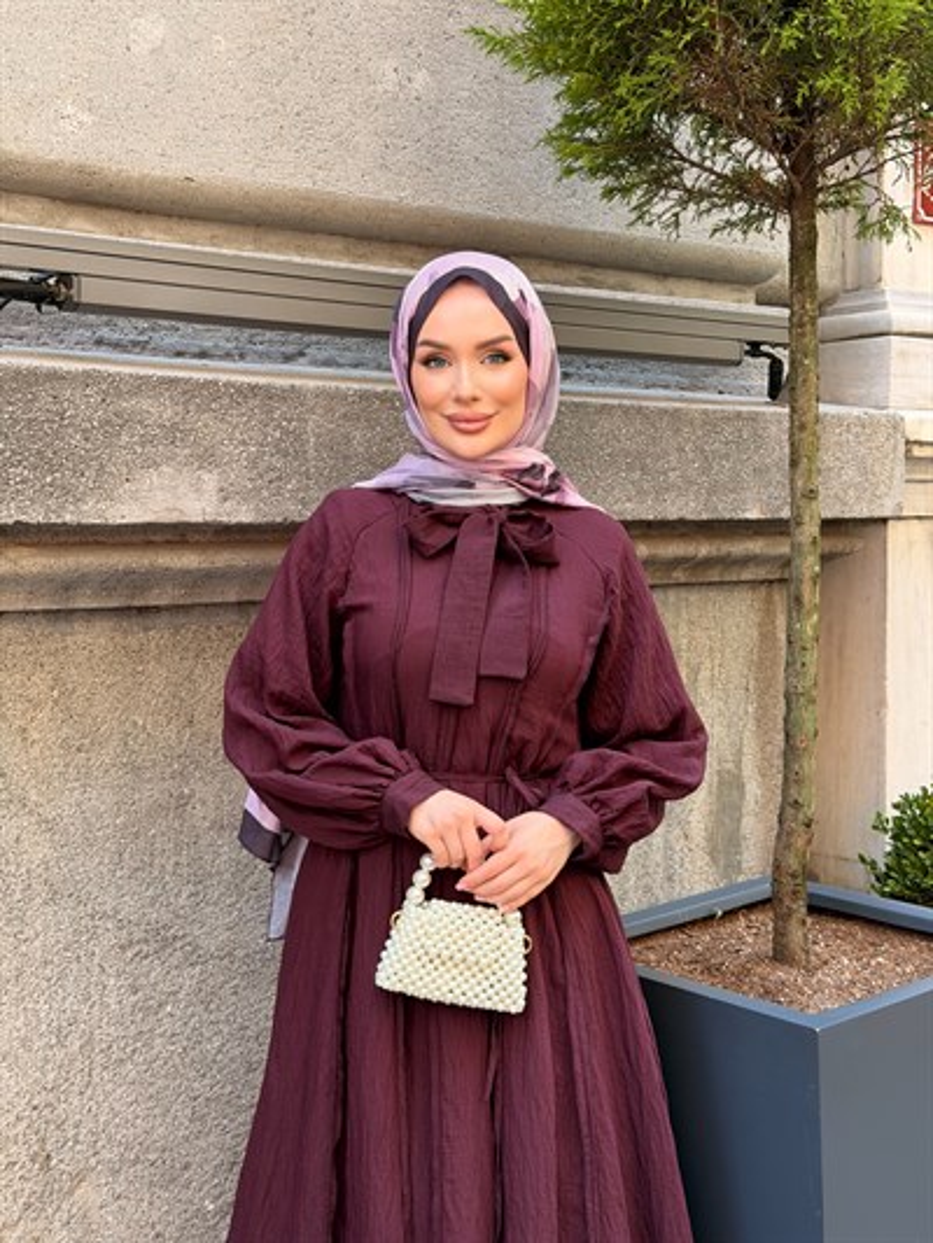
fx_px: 1724
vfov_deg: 39.6
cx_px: 466
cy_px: 622
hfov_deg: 30.3
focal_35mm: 48
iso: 64
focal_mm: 6.76
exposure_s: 1/254
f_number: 1.78
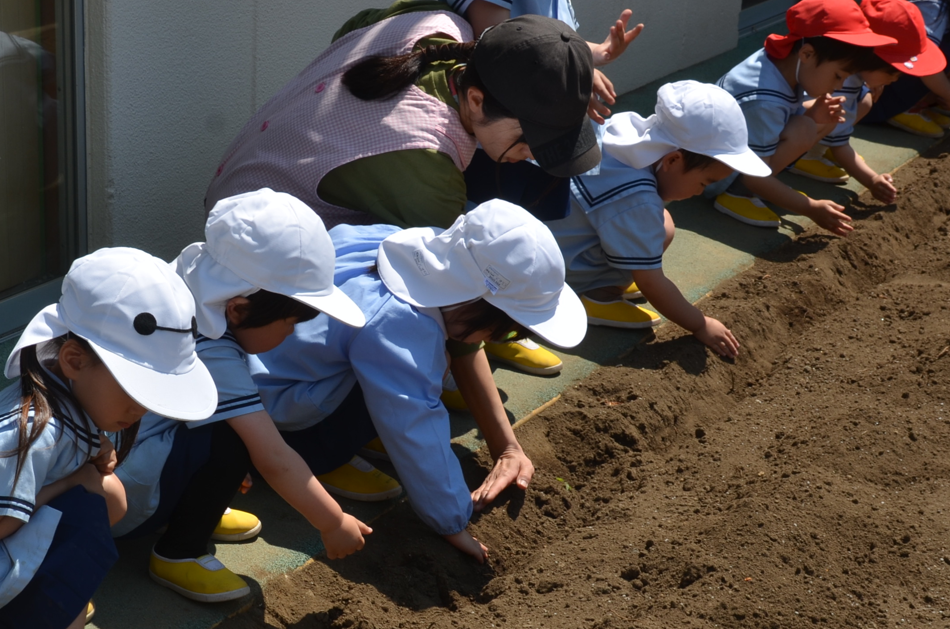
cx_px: 270
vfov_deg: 17.2
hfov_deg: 25.8
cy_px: 539
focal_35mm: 78
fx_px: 2054
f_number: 8
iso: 110
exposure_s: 1/250
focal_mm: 30
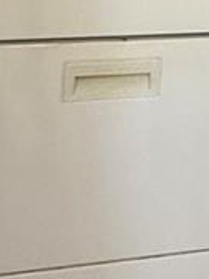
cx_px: 268
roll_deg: -2.8
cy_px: -204
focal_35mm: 96
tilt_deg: -3.2
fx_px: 774
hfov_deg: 14.7
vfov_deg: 17.2
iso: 320
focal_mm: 2.22
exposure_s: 1/60
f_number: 2.2
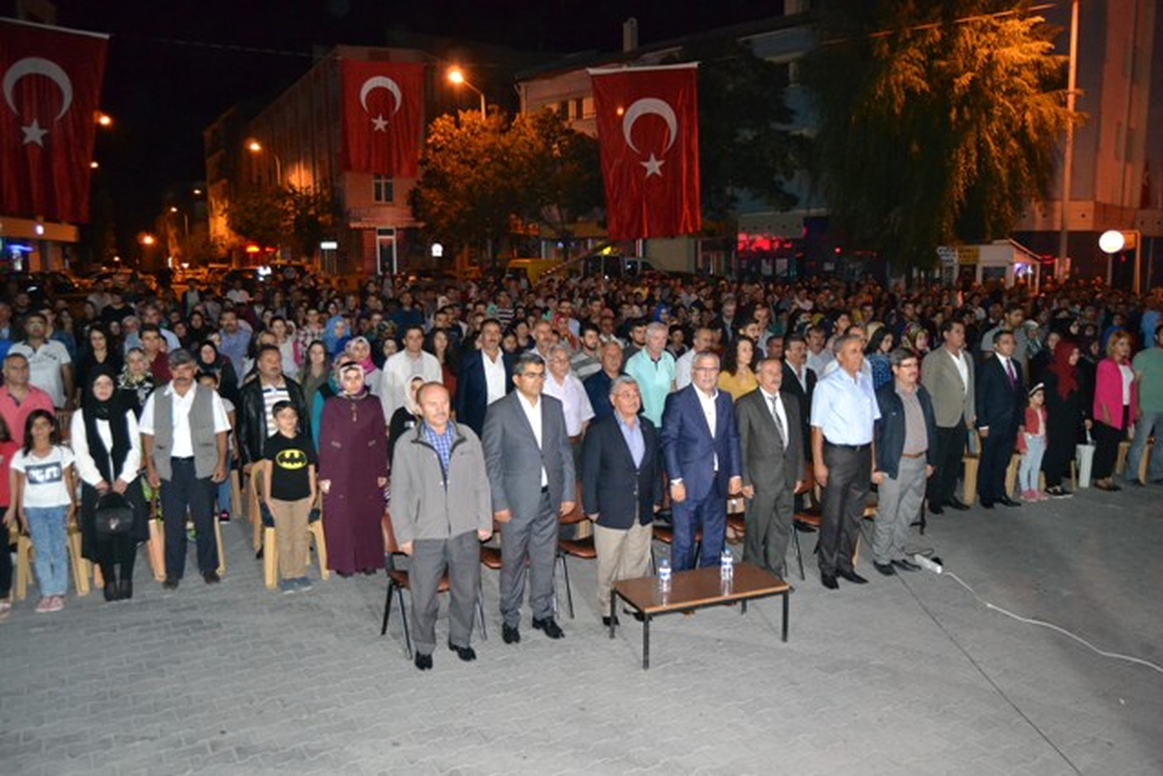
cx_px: 582
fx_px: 872
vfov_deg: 48.0
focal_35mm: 27
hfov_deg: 67.4
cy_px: 388
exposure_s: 1/60
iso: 3200
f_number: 3.5
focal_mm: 18
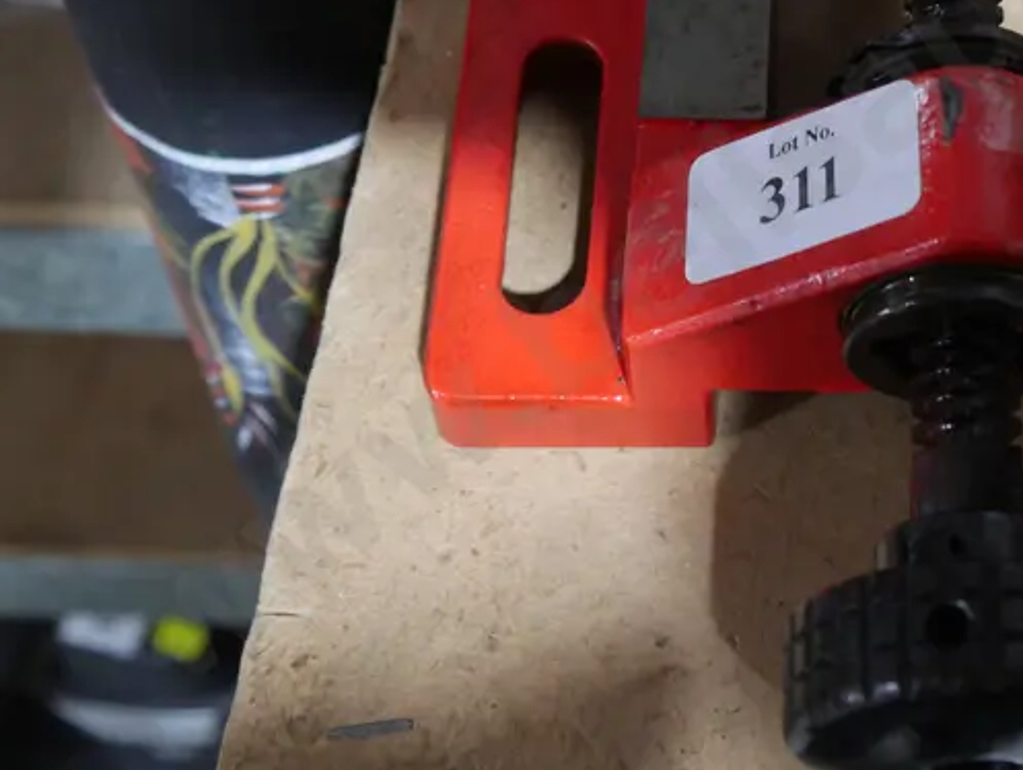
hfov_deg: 26.5
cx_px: 988
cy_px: 24
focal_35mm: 70
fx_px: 2071
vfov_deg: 20.5
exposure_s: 1/60
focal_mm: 17
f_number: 4
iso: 1250
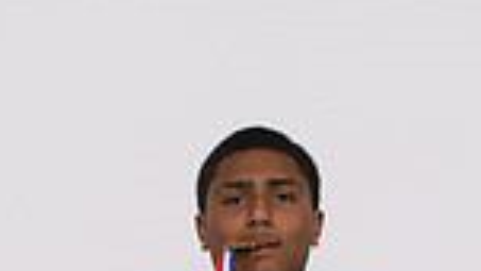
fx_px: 1518
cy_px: 708
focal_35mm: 119
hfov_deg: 18.0
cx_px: 255
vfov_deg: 8.9
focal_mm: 38
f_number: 8
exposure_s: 1/320
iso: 640
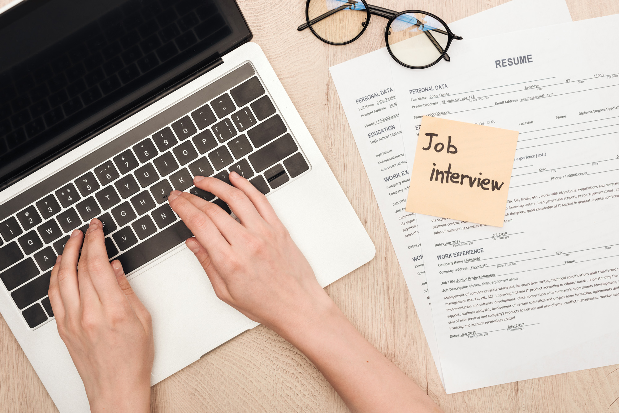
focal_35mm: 50
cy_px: 206
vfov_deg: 27.0
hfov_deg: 39.6
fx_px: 860
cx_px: 310
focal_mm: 50
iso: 200
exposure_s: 1/160
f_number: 9
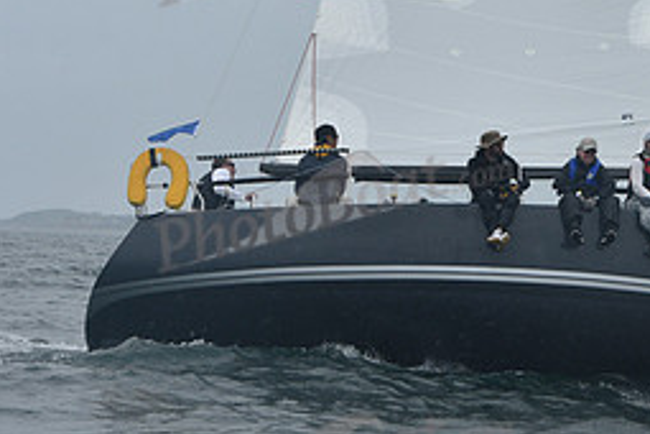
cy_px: 37
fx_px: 2871
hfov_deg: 12.8
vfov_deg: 8.6
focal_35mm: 159
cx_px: 647
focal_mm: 70
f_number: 7.1
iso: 320
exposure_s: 1/1000
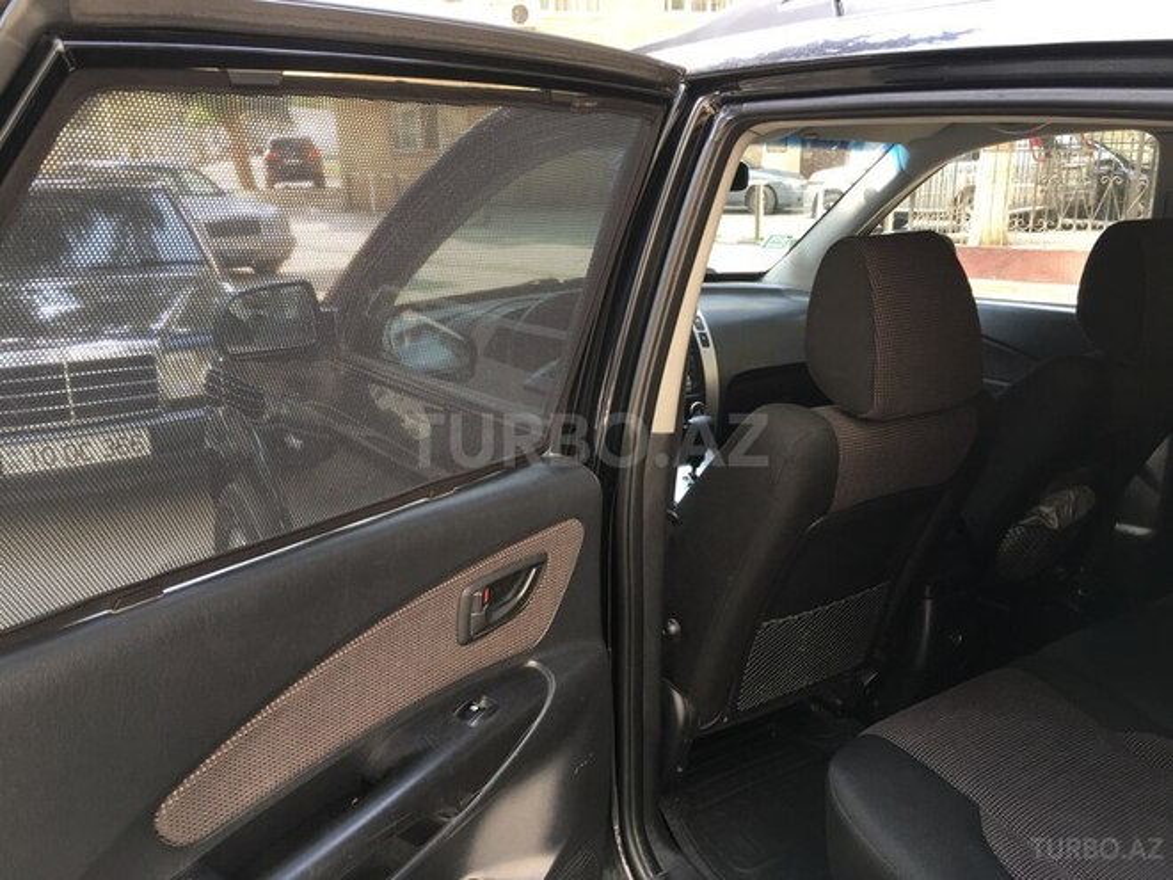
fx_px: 983
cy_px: 440
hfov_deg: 61.7
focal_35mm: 29
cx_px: 586
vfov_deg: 48.2
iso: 40
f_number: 2.2
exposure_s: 1/100
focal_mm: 4.15
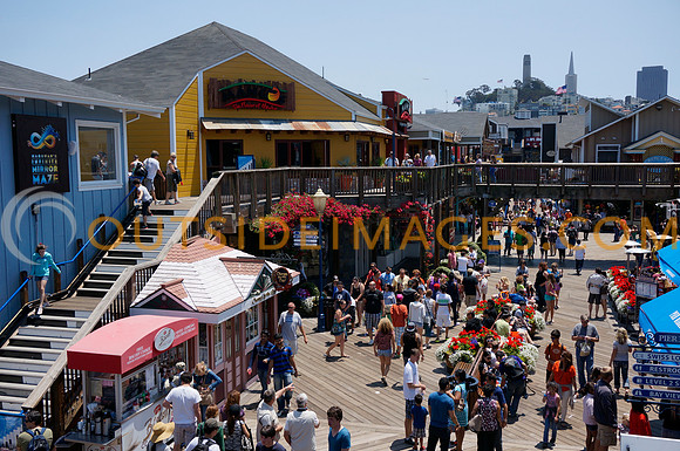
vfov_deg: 36.8
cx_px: 340
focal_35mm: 36
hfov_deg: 53.2
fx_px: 679
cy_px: 226
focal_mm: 24
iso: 200
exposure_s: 1/800
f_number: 7.1
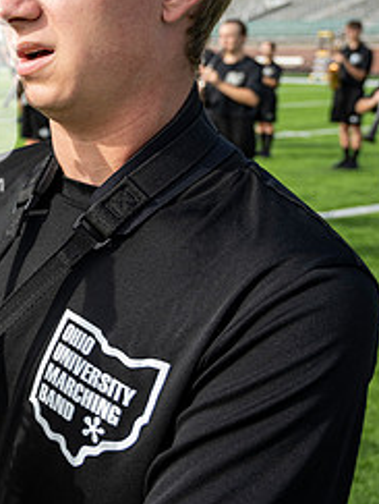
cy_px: 111
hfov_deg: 23.1
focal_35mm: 55
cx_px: -139
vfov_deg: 34.0
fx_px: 801
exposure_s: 1/250
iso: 80
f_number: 4.5
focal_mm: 24
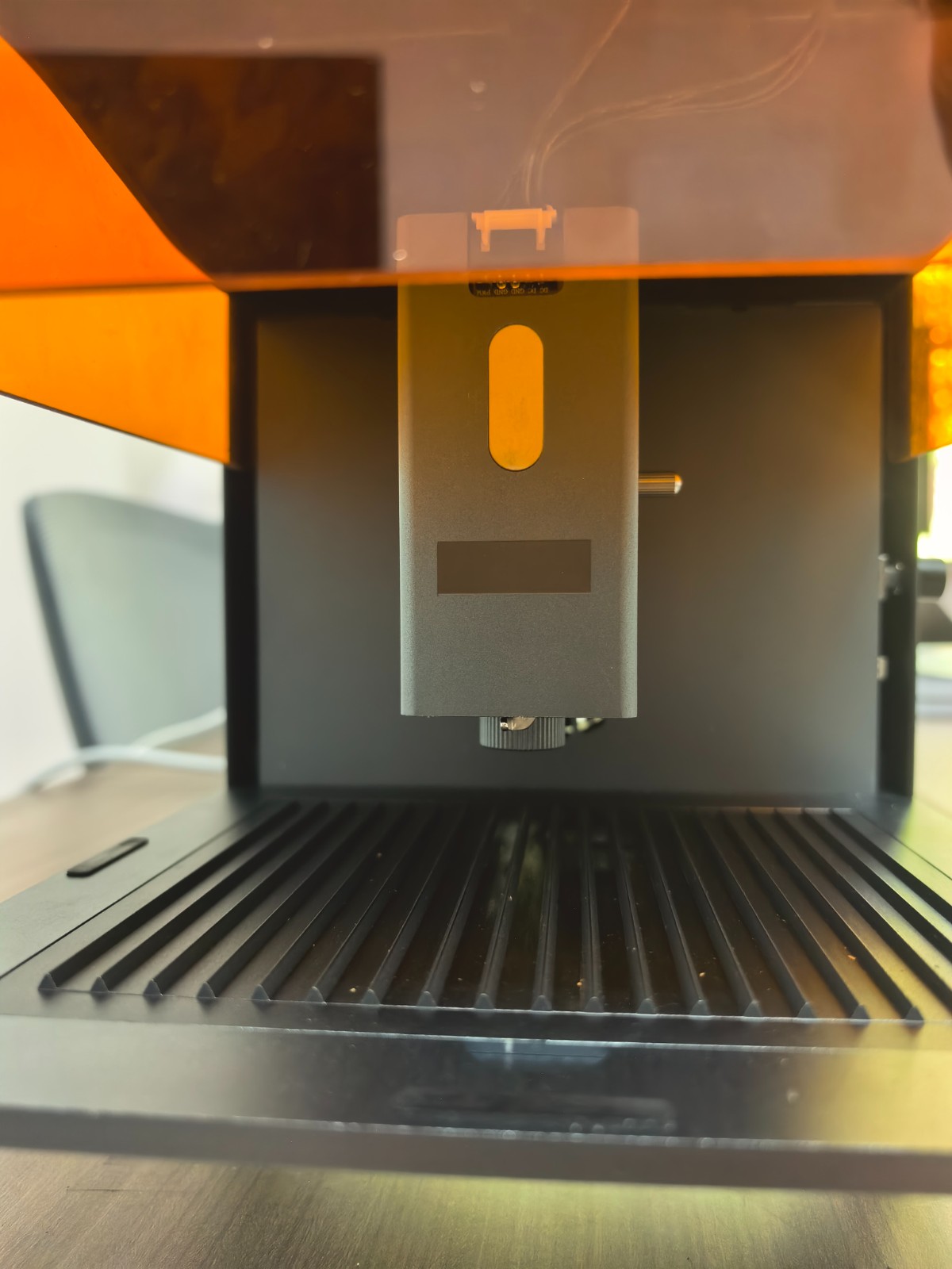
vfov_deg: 71.6
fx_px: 880
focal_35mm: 24
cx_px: 476
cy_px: 634
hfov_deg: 56.8
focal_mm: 6.98
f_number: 2
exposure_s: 1/50
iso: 250
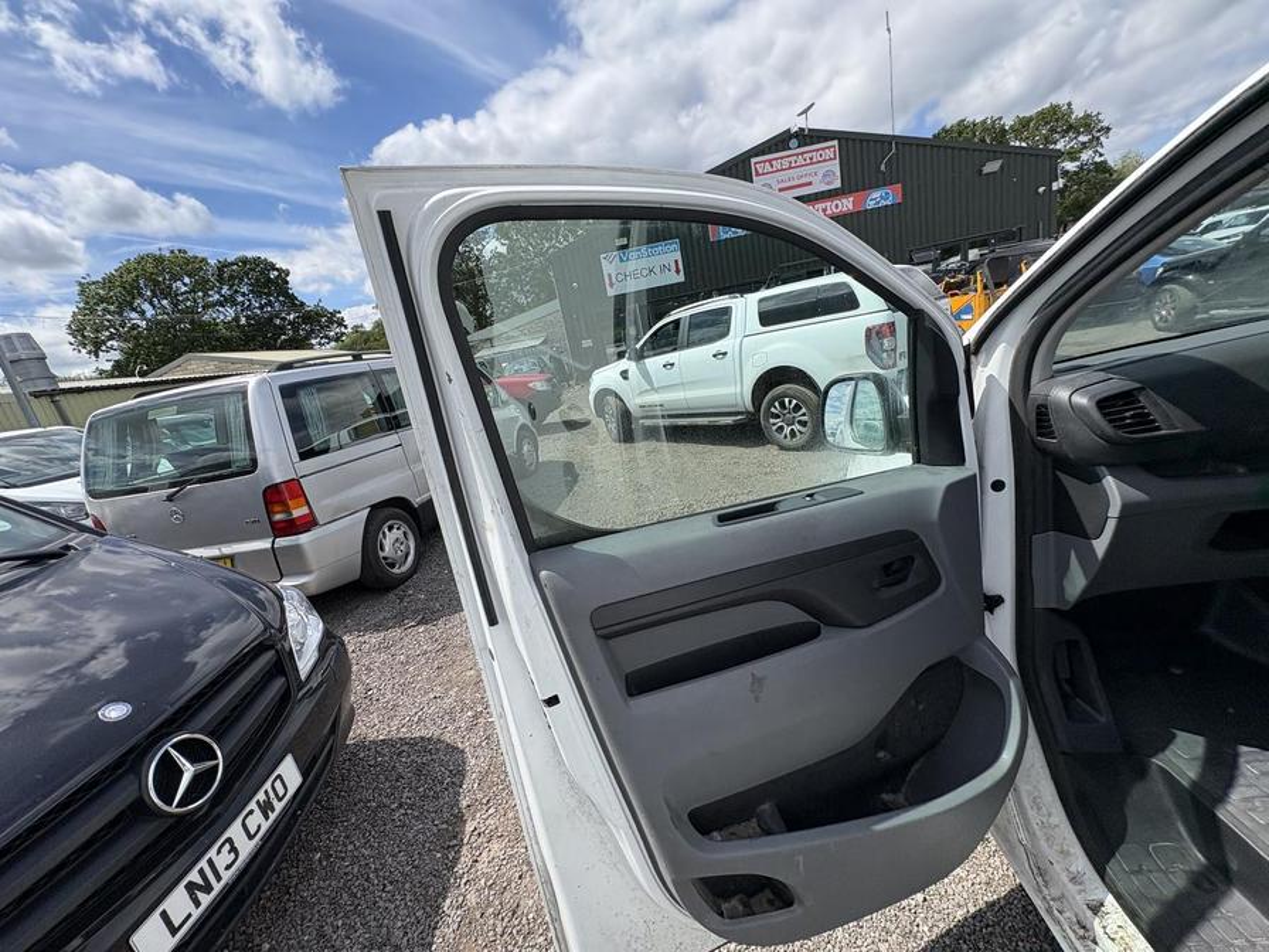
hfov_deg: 102.1
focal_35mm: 14
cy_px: 476
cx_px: 634
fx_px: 513
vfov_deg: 85.7
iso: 50
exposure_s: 1/1506
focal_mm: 2.22
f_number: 2.2
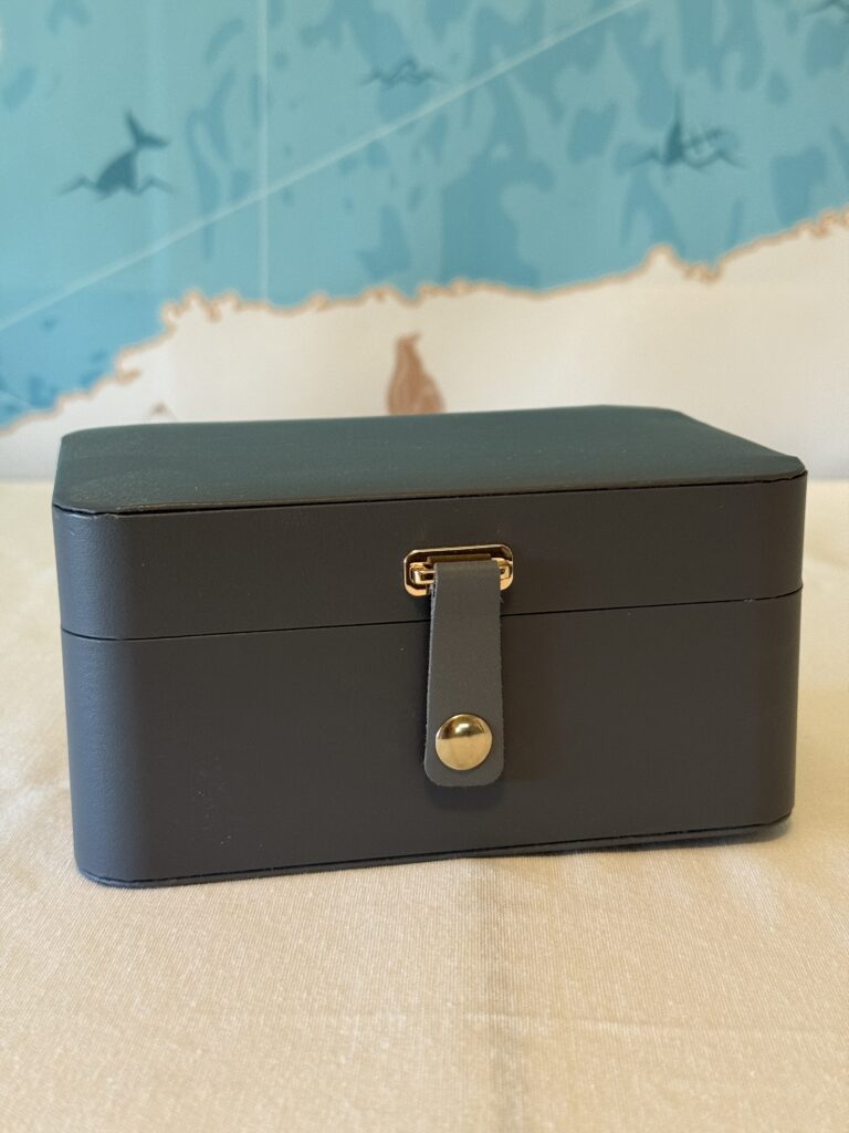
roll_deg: -0.6
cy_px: 566
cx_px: 424
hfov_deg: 30.3
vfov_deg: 39.7
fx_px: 1570
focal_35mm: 48
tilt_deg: -12.6
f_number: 1.78
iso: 250
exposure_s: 1/40
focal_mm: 6.76
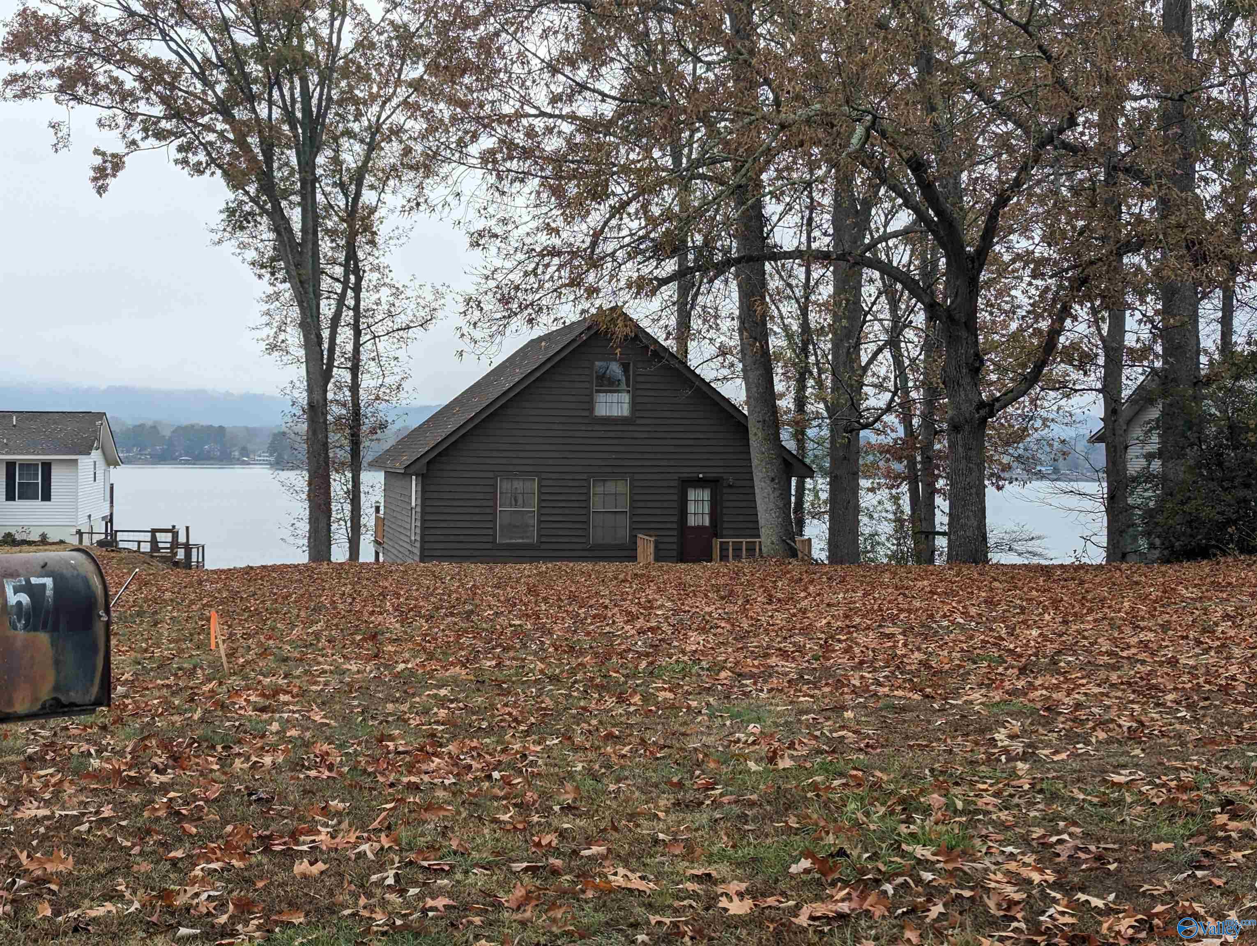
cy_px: 473
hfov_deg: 39.6
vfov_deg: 30.3
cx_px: 628
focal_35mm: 48
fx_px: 1745
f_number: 1.85
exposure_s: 1/237
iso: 45
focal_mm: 6.81
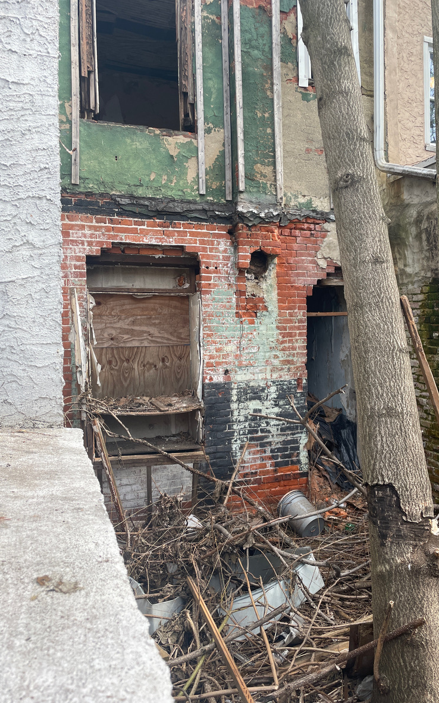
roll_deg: +0.6
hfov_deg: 44.3
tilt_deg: -0.7
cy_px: 352
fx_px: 536
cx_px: 266
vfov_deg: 66.5
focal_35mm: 28
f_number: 1.6
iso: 50
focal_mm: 4.2
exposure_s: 1/428
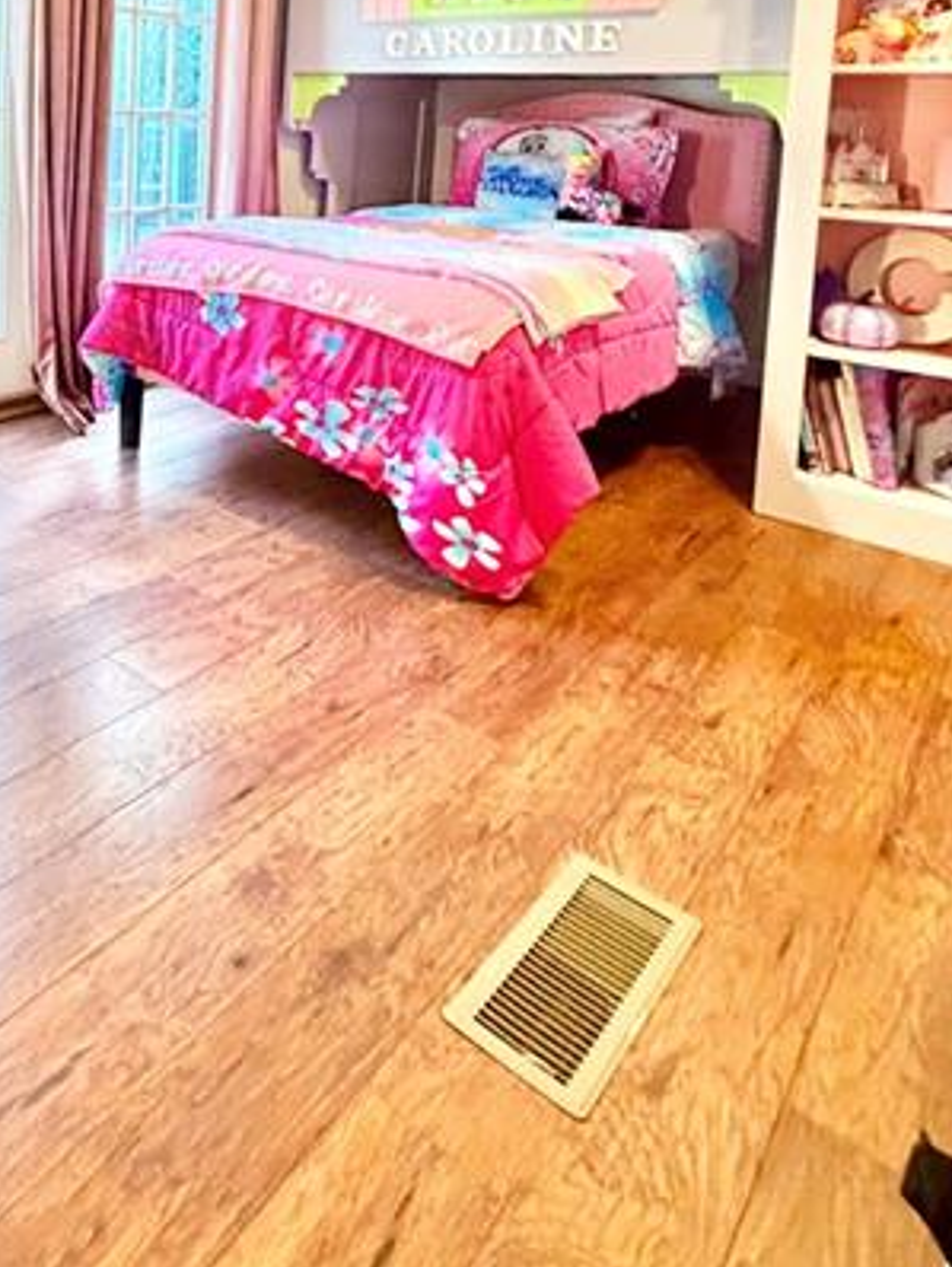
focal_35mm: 27
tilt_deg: -4.9
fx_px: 989
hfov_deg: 46.3
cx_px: 89
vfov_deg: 58.7
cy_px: 204
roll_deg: -1.8
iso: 400
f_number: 2.2
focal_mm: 2.22
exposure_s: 1/60
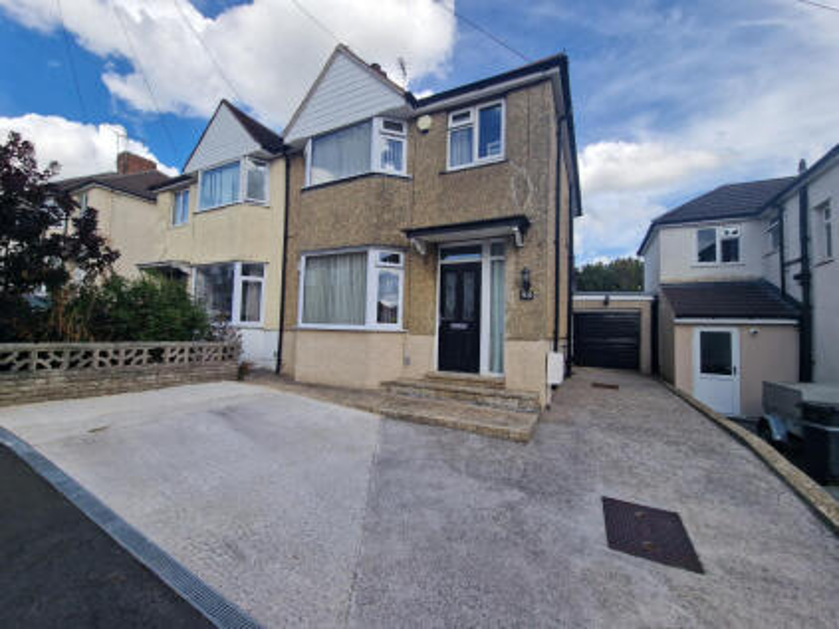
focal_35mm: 13
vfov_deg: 89.9
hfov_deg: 106.2
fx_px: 315
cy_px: 314
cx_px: 420
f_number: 2.2
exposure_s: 1/1600
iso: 50
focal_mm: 2.2
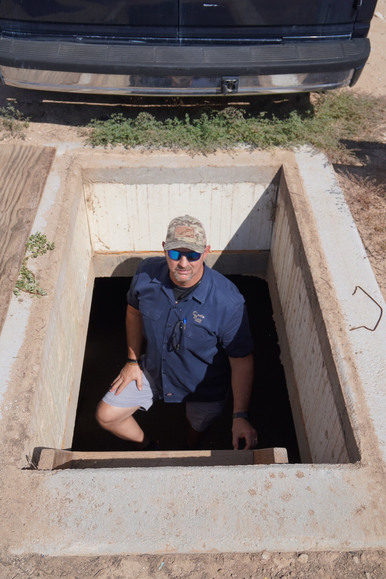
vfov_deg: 55.1
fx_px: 555
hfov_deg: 38.4
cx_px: 193
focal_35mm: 34
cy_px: 290
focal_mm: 23
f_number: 5
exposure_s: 1/800
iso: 100
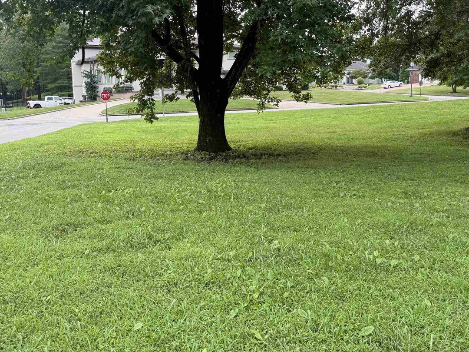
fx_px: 434
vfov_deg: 43.9
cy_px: 142
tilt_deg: -4.5
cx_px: 248
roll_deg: +0.9
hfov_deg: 56.8
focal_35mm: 32
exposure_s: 1/878
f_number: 1.78
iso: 100
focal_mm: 6.76
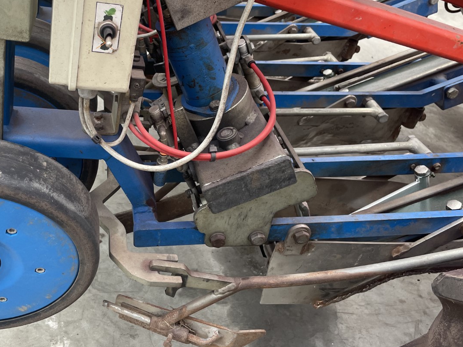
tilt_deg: -33.8
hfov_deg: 51.9
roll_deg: -12.4
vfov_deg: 40.6
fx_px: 468
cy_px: 148
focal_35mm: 35
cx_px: 164
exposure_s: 1/110
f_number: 1.6
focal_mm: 4.2
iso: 125
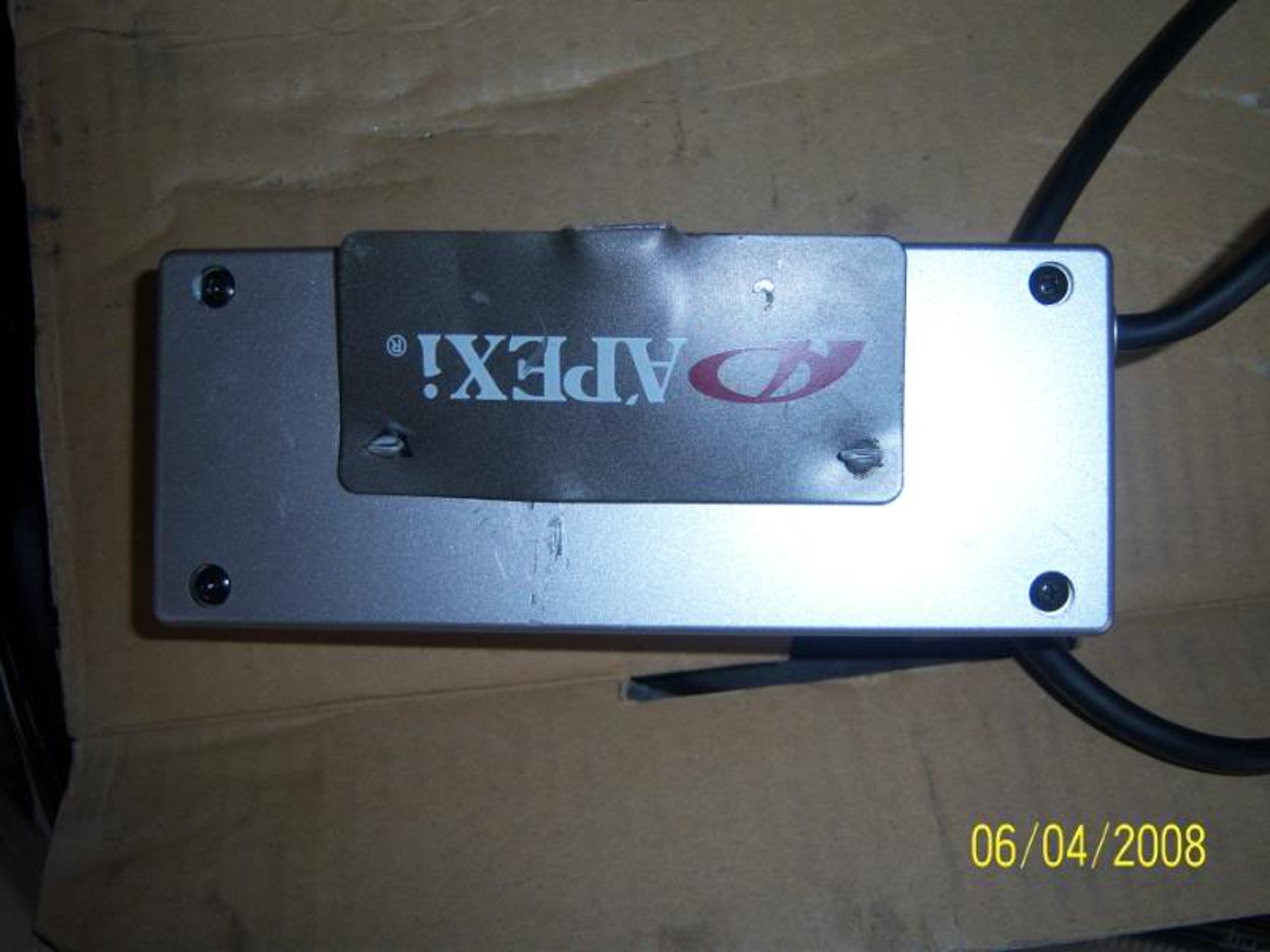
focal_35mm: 36
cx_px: 635
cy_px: 476
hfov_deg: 51.4
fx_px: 1321
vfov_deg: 39.7
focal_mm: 7.5
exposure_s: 1/60
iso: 80
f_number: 2.8
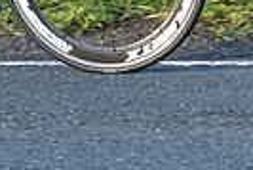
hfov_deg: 4.2
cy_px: -258
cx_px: 209
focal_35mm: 485
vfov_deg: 2.8
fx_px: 3412
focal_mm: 91
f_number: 3.5
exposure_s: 1/1000
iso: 800
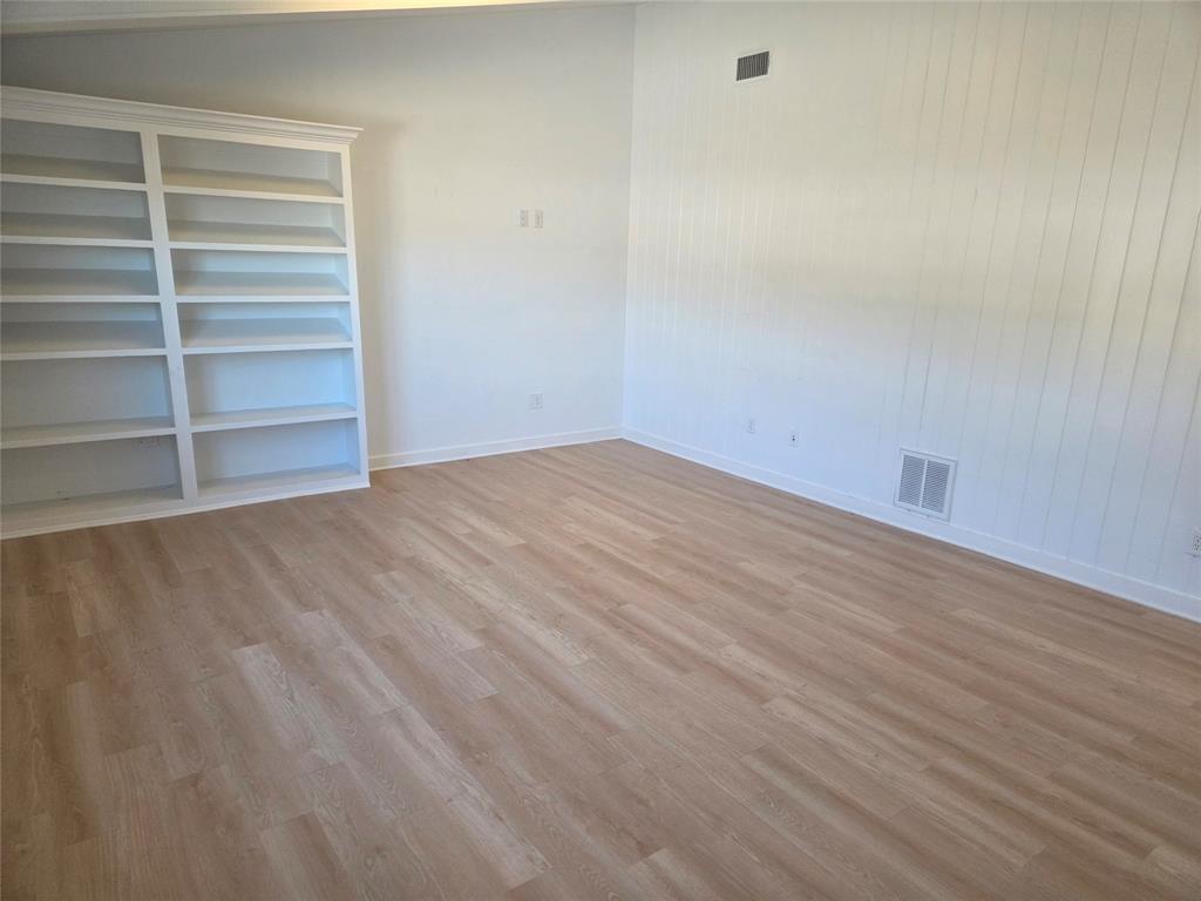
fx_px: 798
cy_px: 450
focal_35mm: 23
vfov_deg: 58.9
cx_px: 600
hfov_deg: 73.9
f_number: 1.8
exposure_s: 1/120
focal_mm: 5.4
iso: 125
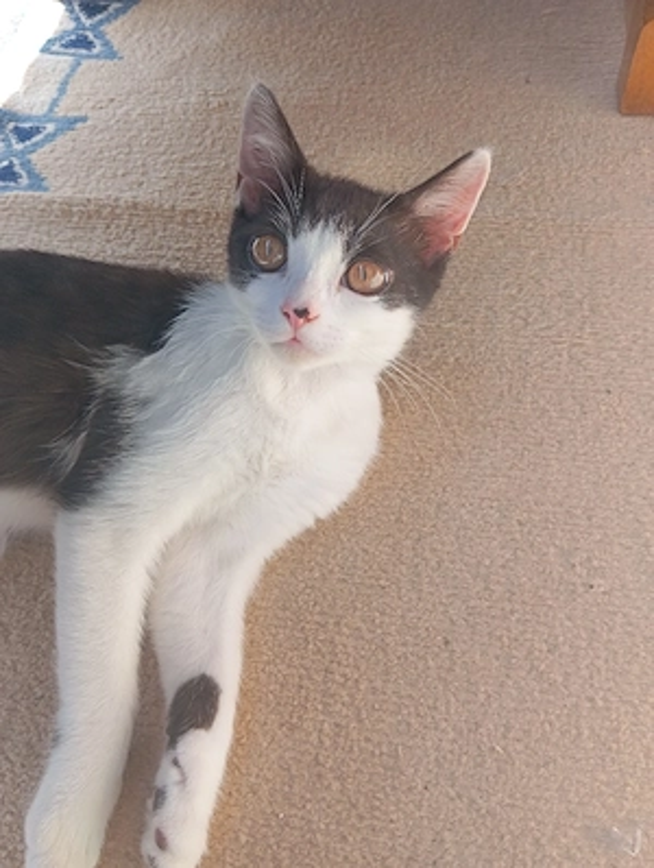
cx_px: 327
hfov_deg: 49.9
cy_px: 434
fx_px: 703
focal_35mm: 28
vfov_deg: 63.4
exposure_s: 1/119
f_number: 1.8
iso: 56
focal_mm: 4.22
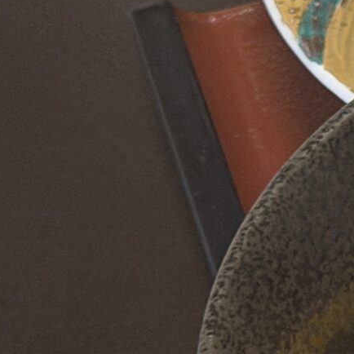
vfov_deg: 7.0
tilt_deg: -48.5
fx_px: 2892
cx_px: 1014
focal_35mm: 250
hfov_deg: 6.5
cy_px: 230
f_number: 1.78
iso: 200
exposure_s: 1/50
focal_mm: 6.76
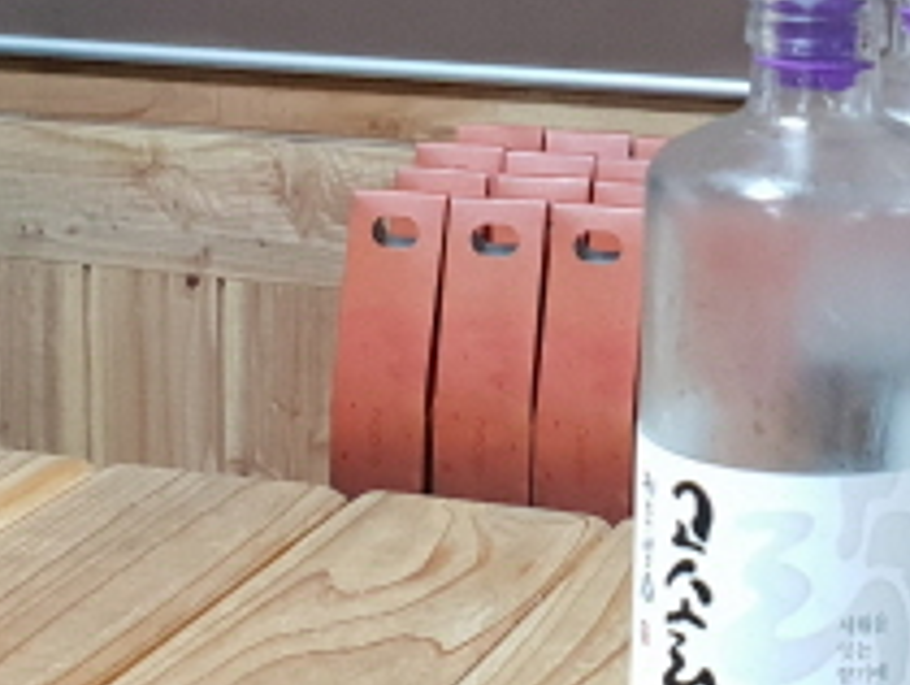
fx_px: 2606
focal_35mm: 99
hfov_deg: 19.5
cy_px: -113
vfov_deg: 14.5
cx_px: 780
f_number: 2.4
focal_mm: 4.3
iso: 320
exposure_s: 1/24
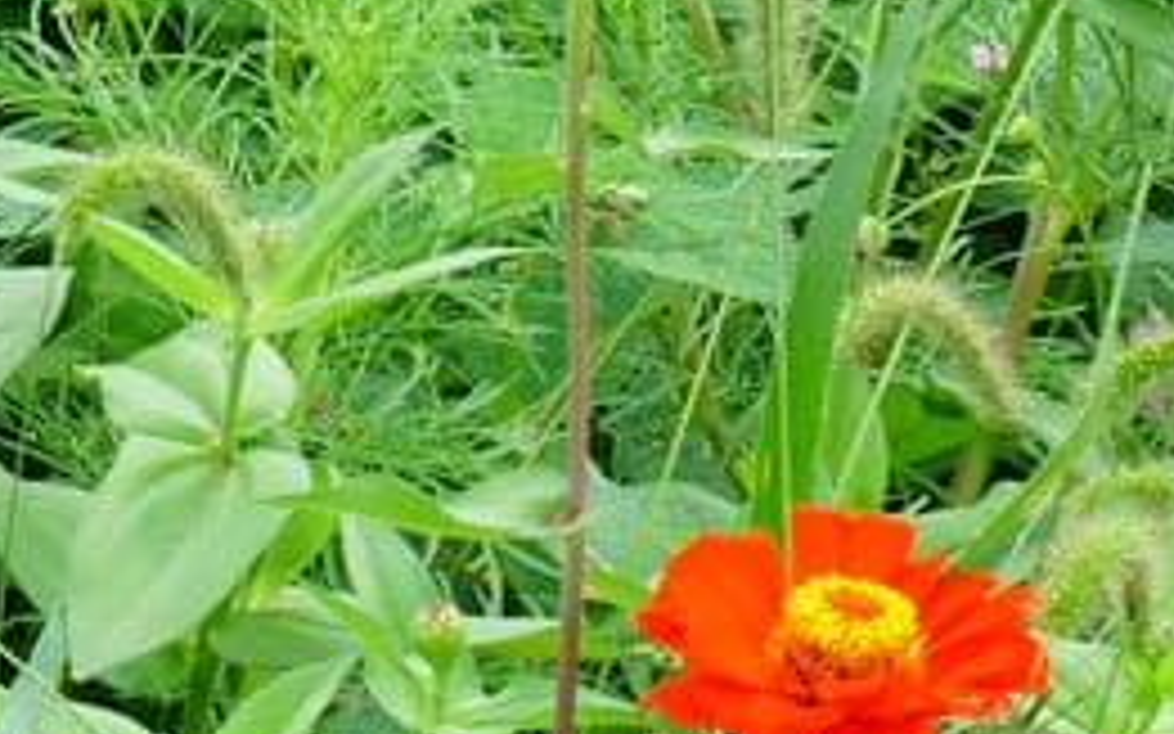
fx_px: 15753
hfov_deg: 4.3
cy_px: 162
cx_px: 342
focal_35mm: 492
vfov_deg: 2.7
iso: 200
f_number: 10
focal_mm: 67
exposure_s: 1/100
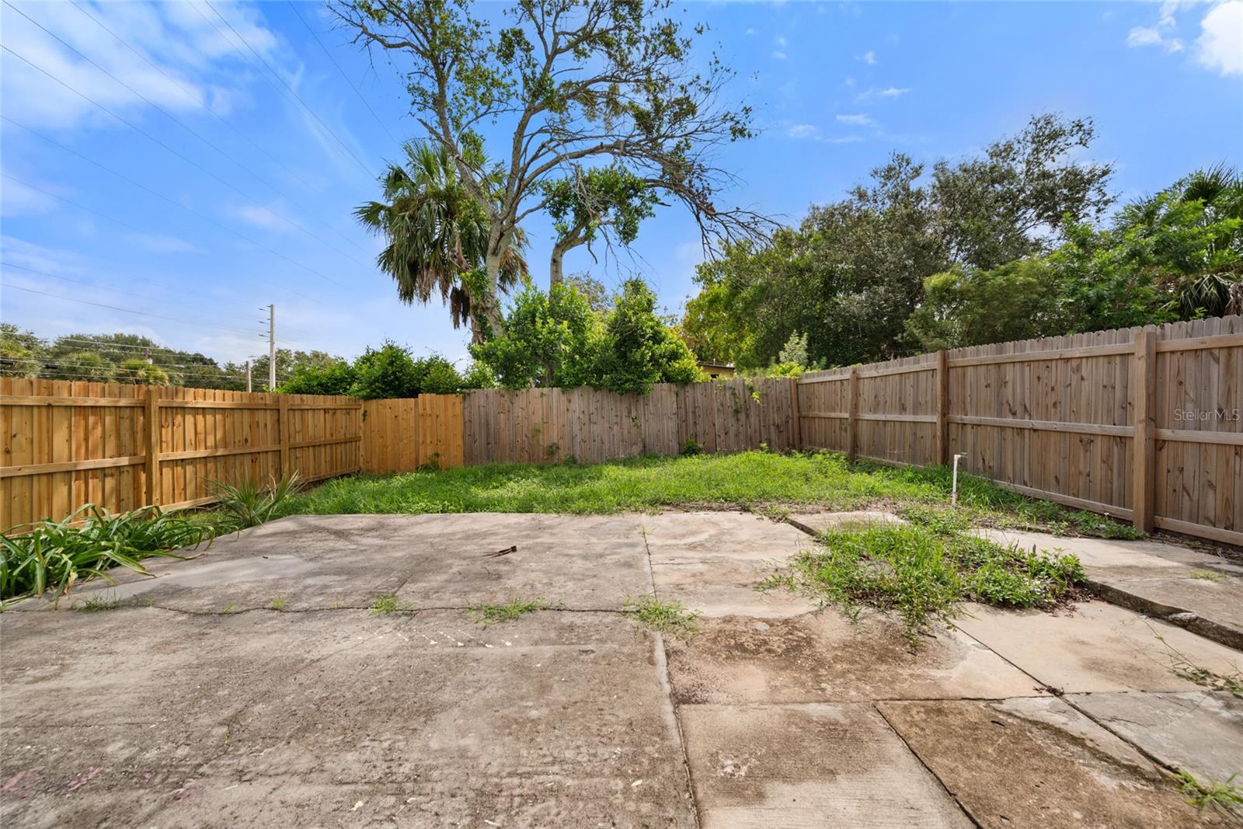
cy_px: 414
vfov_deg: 79.2
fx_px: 501
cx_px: 622
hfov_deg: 102.3
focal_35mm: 14
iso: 250
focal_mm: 14.5
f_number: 6.3
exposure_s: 1/1000
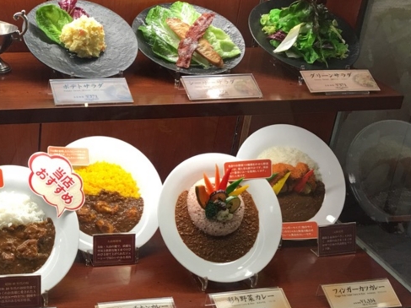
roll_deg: -2.7
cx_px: 40
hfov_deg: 30.3
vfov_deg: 24.0
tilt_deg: -25.9
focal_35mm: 61
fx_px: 724
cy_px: 162
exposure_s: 1/30
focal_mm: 4.15
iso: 32
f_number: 2.2
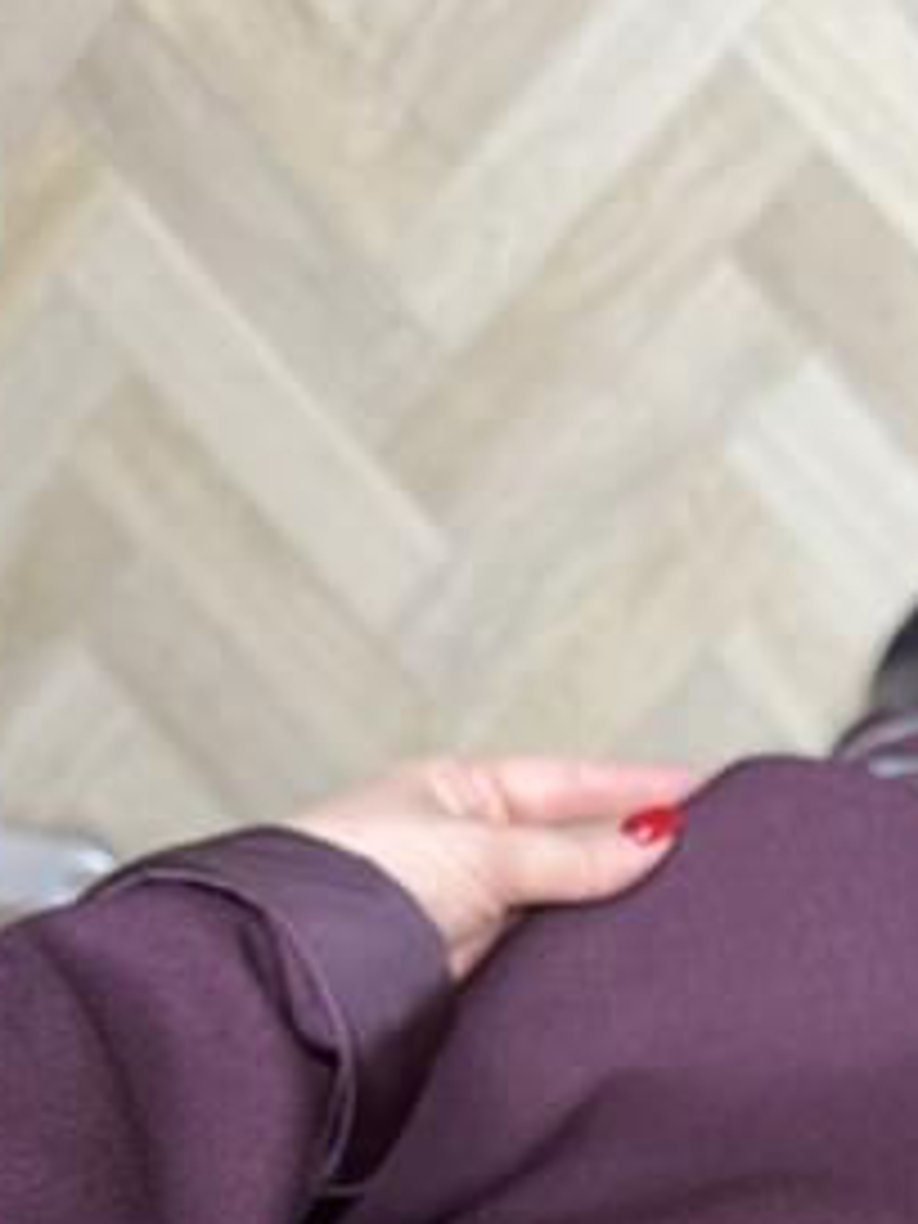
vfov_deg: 37.6
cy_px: 1114
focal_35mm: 47
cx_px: 724
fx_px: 1662
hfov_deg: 30.2
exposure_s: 1/50
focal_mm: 6.76
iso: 250
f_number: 1.78
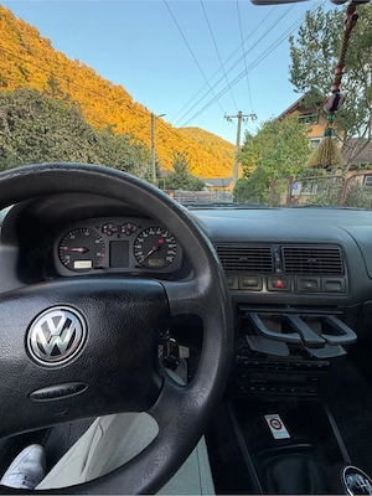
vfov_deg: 102.1
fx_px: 201
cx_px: 186
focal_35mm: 14
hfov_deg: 85.7
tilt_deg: -15.6
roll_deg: -0.9
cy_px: 248
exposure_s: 1/121
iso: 80
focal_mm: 2.22
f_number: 2.2
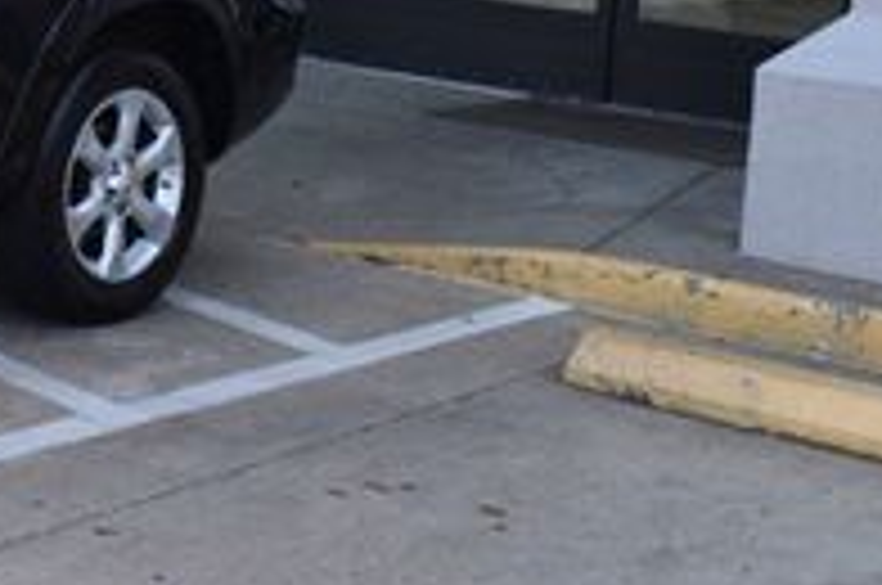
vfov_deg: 12.3
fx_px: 2642
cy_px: -126
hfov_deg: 18.0
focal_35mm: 108
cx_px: -176
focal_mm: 22
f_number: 6.3
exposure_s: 1/200
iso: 200
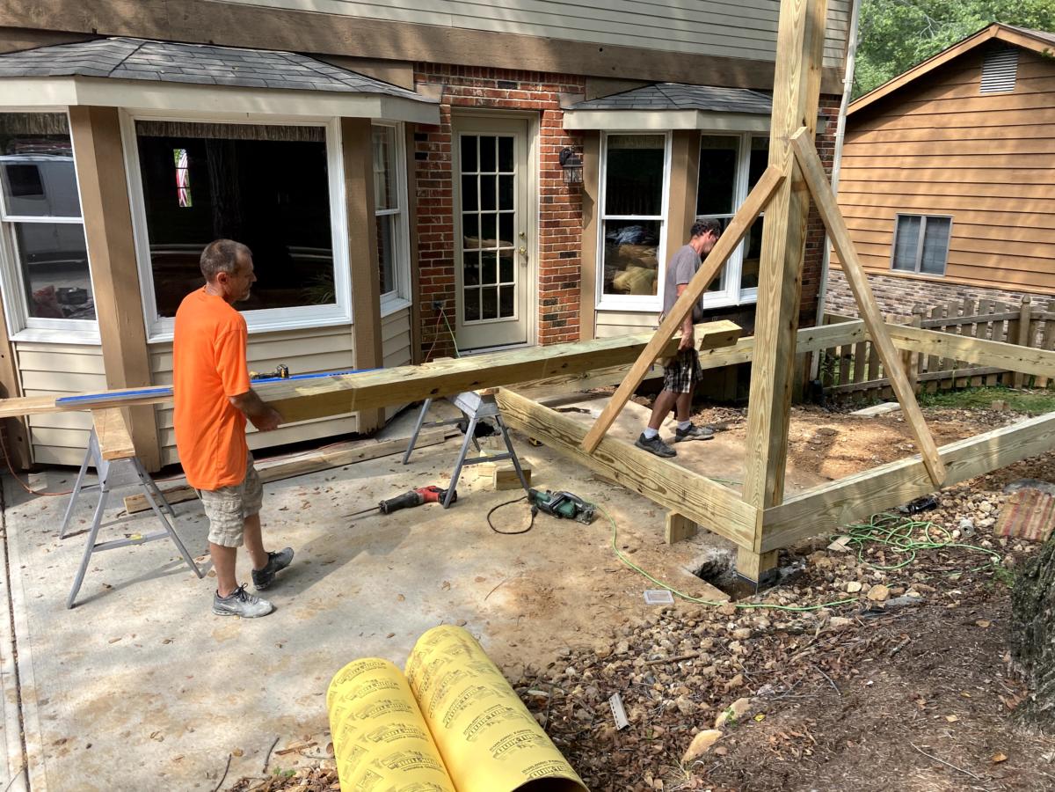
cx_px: 528
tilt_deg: -15.4
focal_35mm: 26
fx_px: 792
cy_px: 396
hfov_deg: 67.3
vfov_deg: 53.1
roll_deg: -1.0
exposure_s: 1/742
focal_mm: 4.25
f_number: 1.8
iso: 32
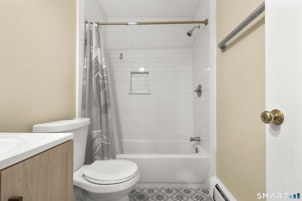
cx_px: 151
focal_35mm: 16
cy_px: 100
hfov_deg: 96.7
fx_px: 134
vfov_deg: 73.7
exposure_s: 1/2.5
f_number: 9
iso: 200
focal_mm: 16
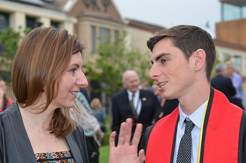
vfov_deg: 12.6
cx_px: 123
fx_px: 736
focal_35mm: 108
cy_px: 82
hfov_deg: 19.0
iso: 200
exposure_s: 1/125
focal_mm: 72
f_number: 5.6
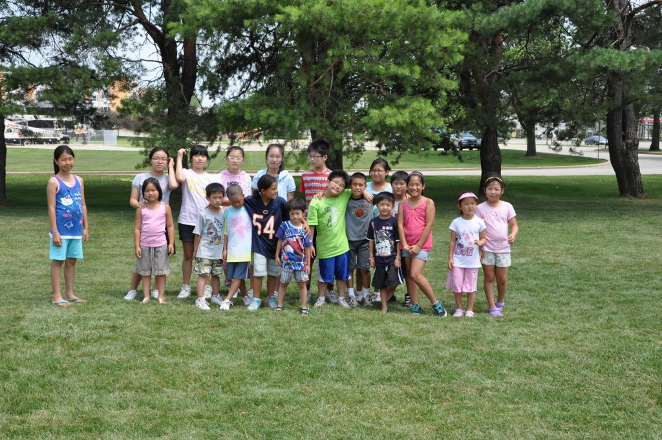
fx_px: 882
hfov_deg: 41.2
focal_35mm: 48
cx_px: 331
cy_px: 220
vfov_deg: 28.0
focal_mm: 32
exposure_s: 1/500
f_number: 11
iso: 1000
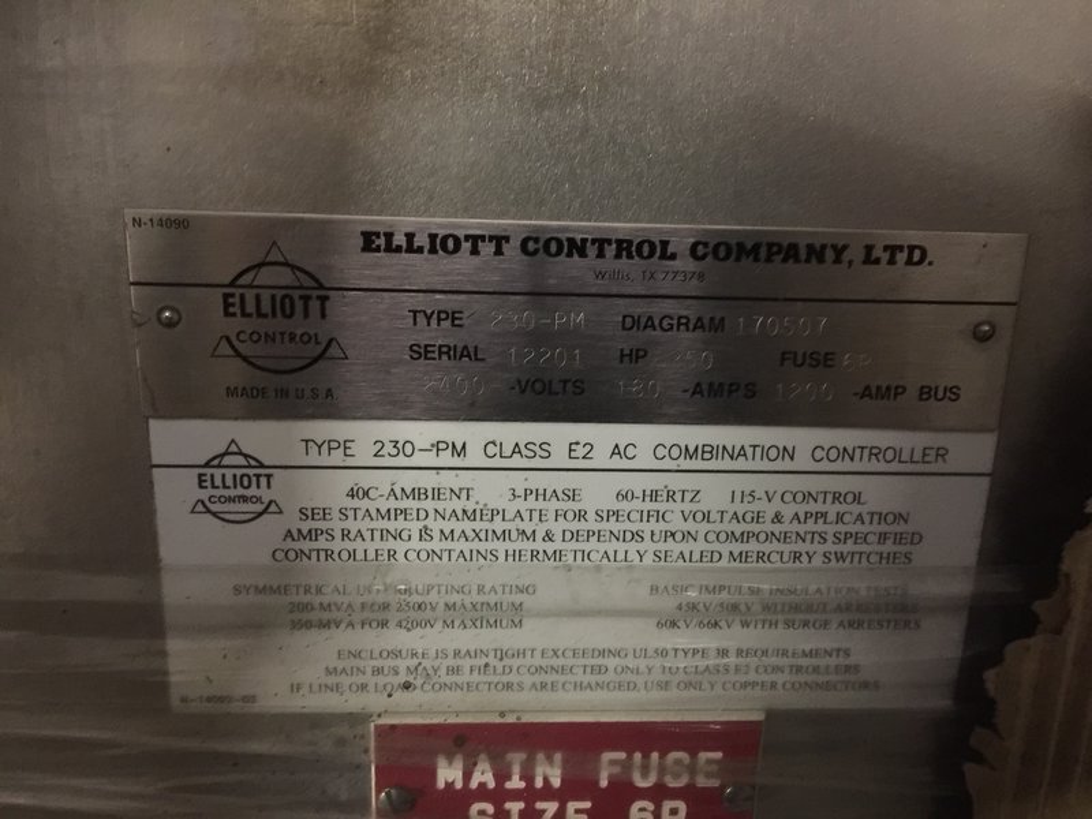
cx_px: 546
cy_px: 410
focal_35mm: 29
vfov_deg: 48.2
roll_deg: -1.8
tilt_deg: -15.2
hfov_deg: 61.7
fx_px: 915
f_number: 2.2
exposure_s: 1/4
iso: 200
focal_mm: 4.15
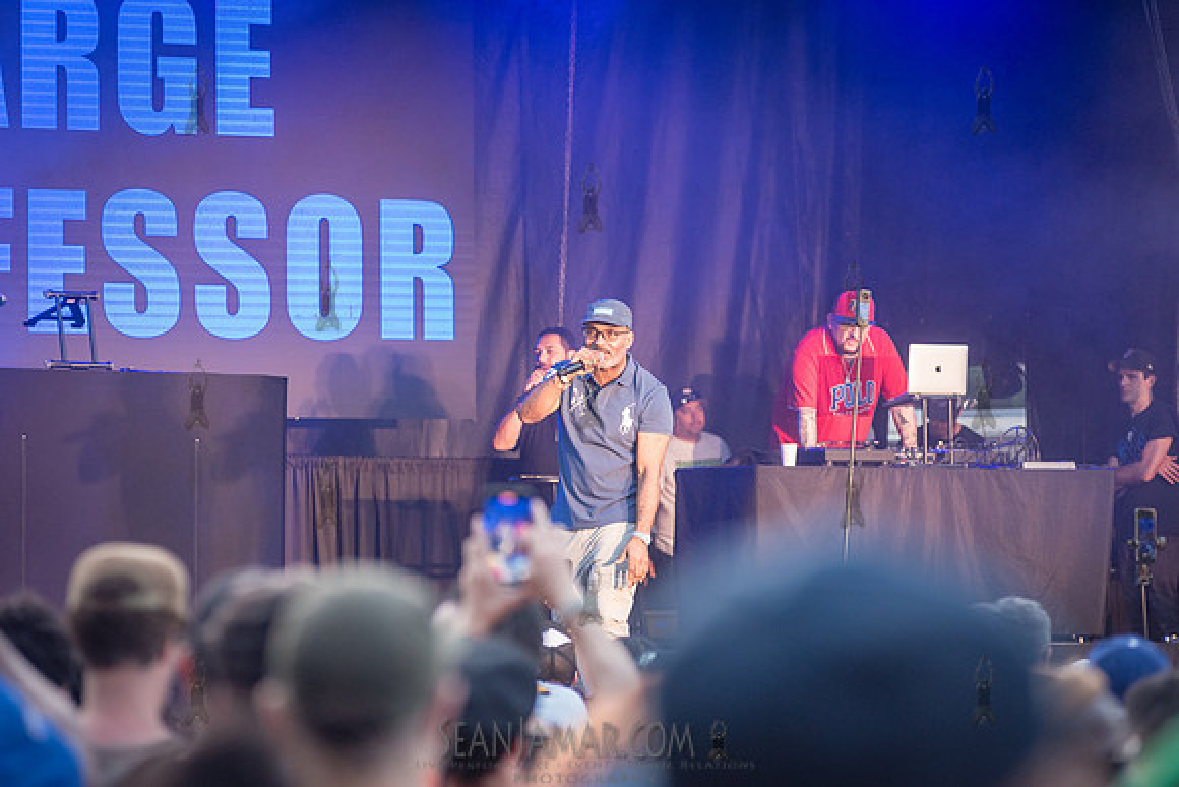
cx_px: 590
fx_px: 6060
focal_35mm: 185
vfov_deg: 7.4
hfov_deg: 11.1
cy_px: 394
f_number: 4
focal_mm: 185
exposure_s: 1/500
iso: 2000
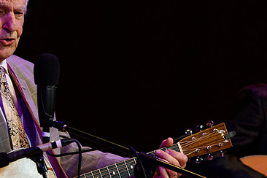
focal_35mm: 533
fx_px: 3953
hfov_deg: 3.9
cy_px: 66
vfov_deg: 2.6
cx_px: 80
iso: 2500
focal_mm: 320
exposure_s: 1/640
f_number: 5.6
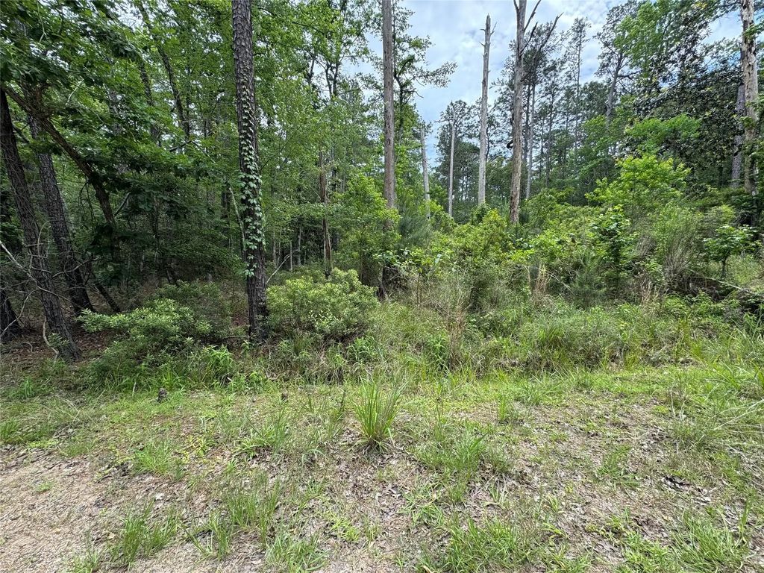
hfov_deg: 102.1
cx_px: 382
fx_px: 309
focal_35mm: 14
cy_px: 286
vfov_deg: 85.7
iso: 40
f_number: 2.2
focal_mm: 2.22
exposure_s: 1/368
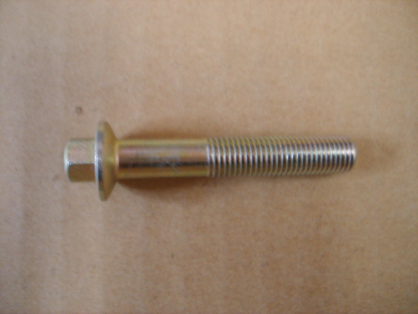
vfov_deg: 40.7
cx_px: 209
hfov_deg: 52.6
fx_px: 423
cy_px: 157
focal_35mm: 35
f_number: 2.8
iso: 139
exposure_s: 1/2
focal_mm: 5.8
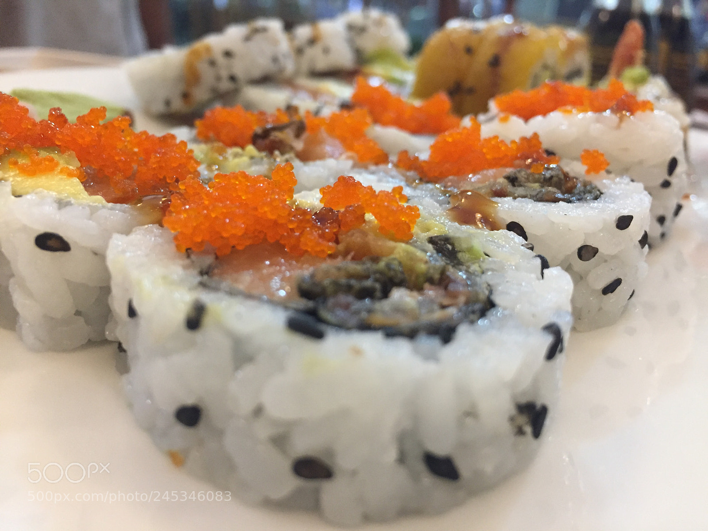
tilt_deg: -21.6
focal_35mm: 29
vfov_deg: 48.2
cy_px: 266
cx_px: 354
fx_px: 593
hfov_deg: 61.7
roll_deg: -6.9
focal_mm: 4.15
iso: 250
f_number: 2.2
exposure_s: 1/24
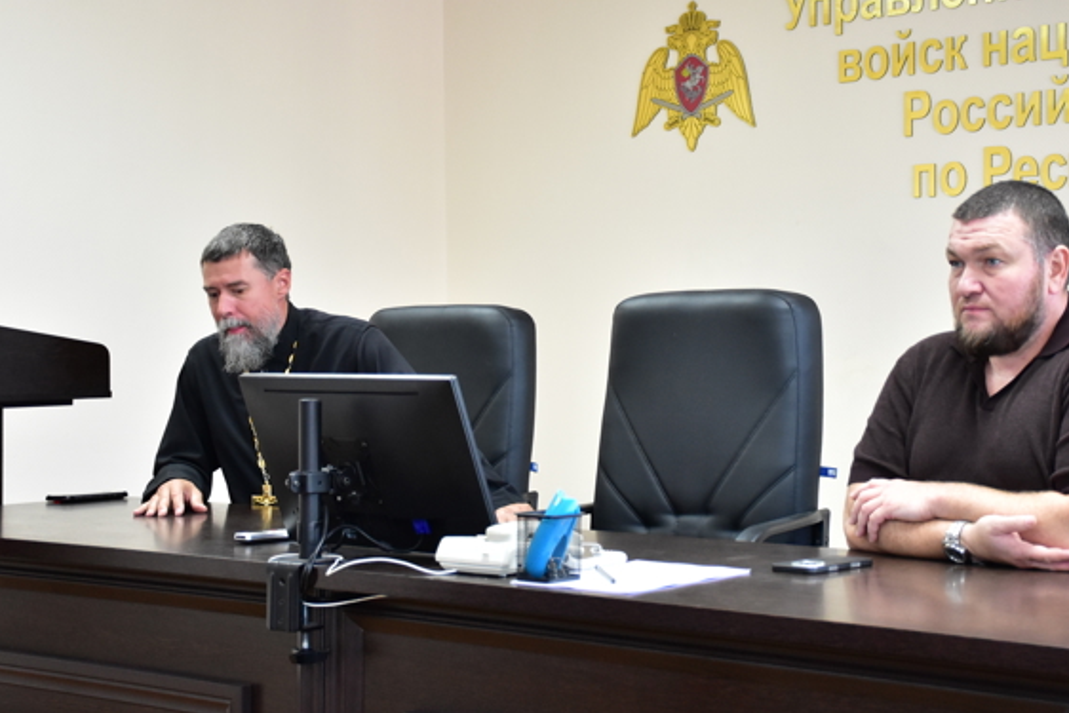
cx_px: 669
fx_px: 1901
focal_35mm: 64
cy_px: 348
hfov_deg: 31.3
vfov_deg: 21.3
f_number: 4
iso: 1600
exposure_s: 1/80
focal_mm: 32
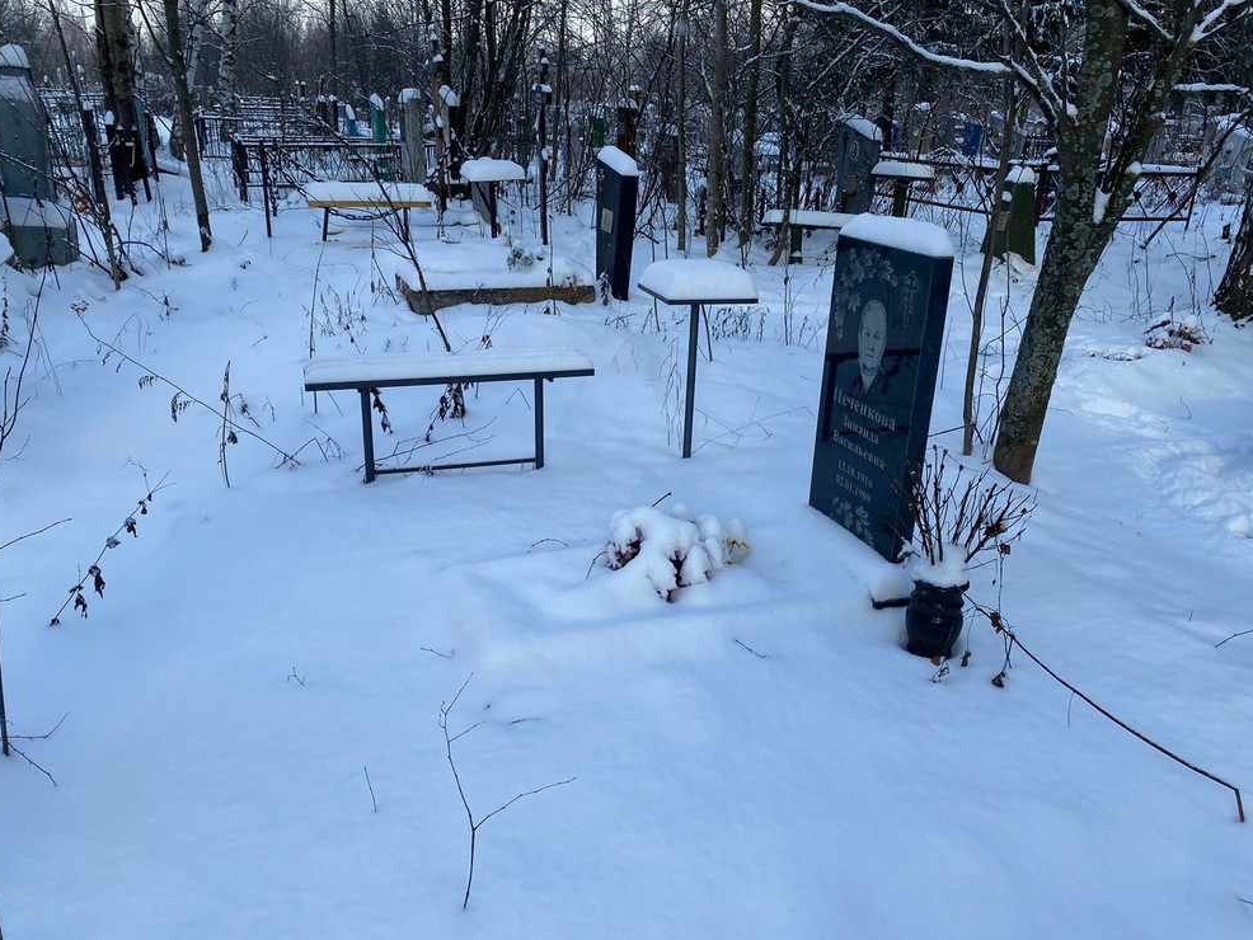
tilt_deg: -16.4
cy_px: 478
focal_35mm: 27
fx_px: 978
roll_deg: -2.0
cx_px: 614
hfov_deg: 65.3
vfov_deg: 51.4
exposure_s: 1/990
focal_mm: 4.25
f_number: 1.8
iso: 32
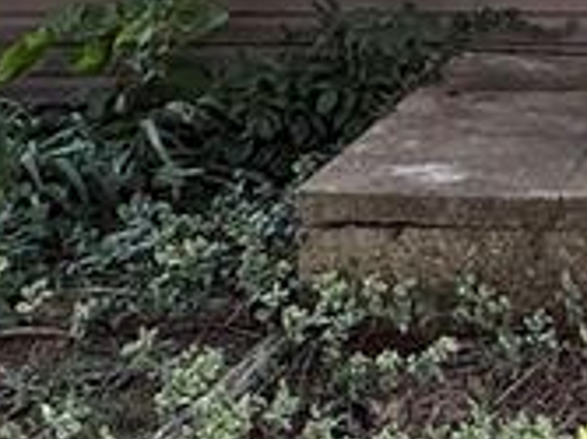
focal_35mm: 86
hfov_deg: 20.0
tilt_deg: +1.2
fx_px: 1457
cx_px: 847
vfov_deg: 15.6
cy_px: -249
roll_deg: +0.4
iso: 50
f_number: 2.2
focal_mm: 2.22
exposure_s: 1/133
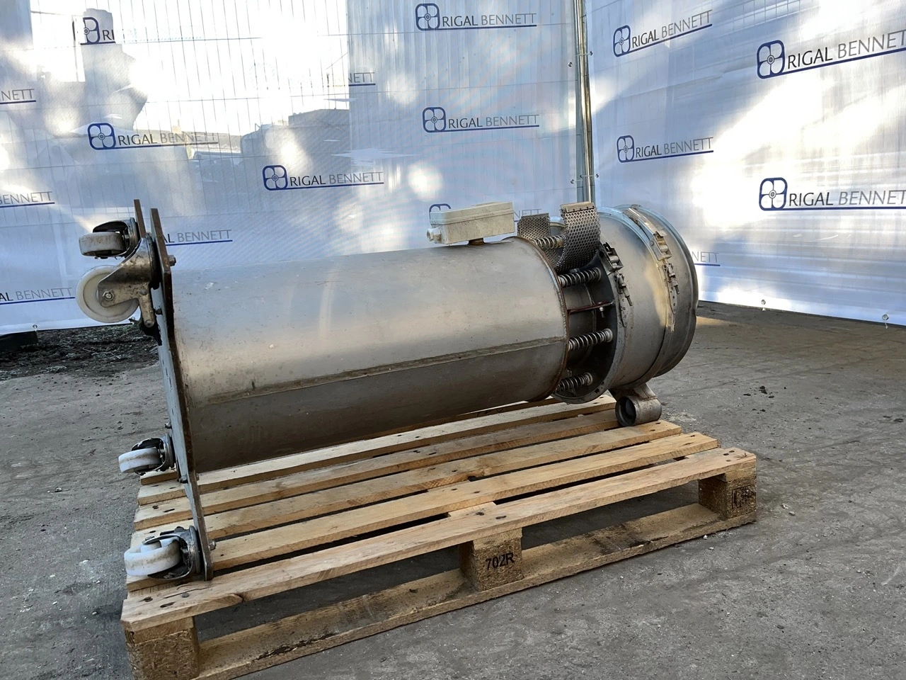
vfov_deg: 53.1
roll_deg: +0.5
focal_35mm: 26
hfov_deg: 67.3
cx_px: 453
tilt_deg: -11.3
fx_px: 680
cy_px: 340
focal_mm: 5.1
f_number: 1.6
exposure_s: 1/350
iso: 64
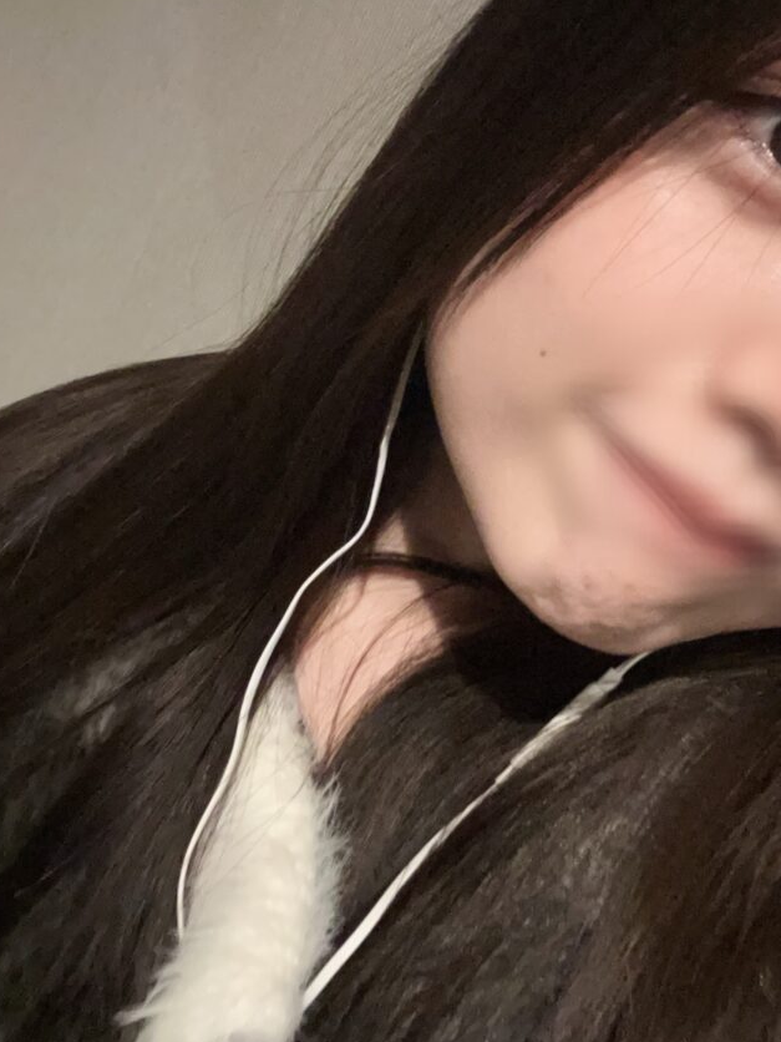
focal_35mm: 33
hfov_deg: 42.3
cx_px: 524
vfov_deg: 55.2
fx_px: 993
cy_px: 457
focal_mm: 2.69
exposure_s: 1/25
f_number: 1.9
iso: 500
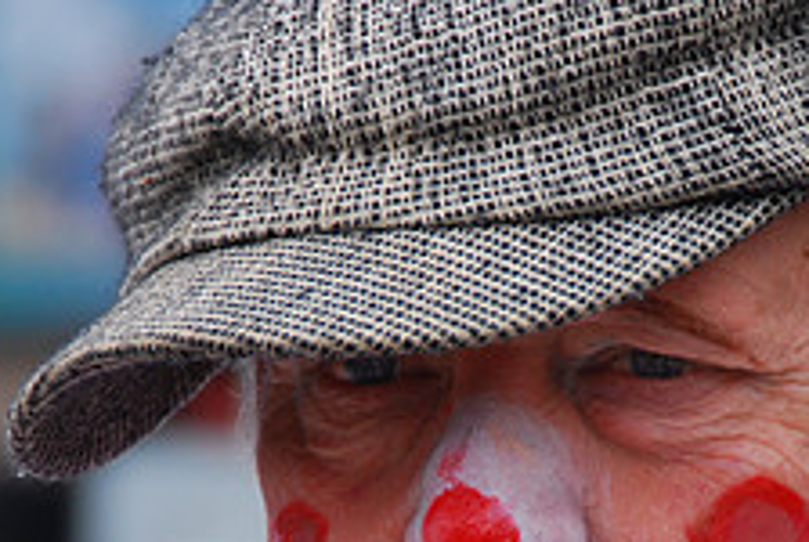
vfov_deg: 1.8
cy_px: 600
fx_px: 17461
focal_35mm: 776
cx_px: 618
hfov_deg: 2.7
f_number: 8
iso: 250
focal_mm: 200
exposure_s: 1/180
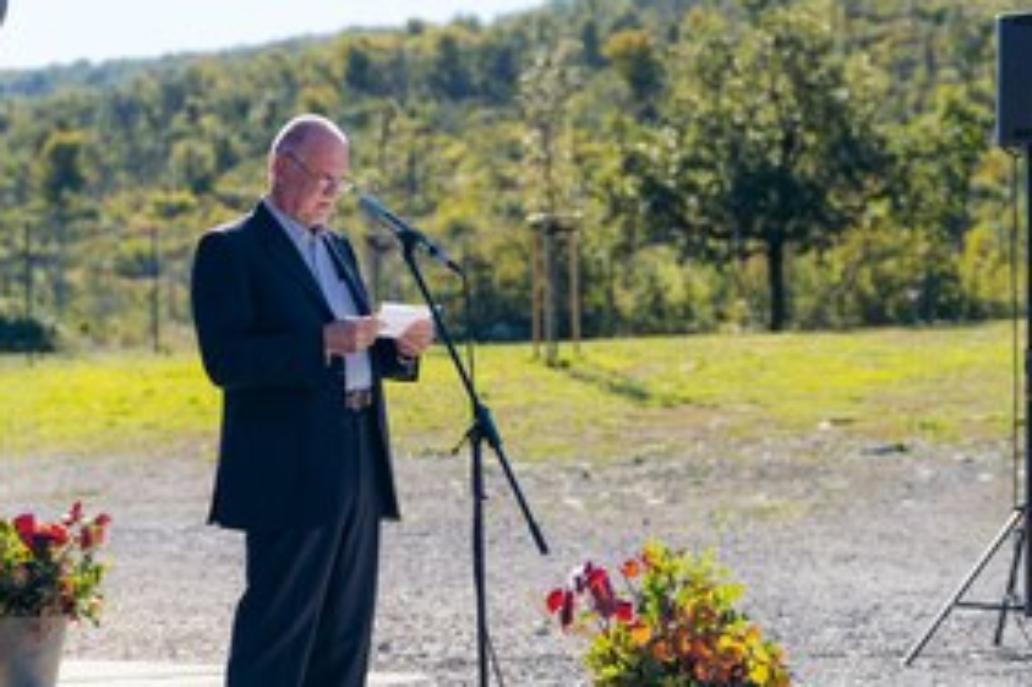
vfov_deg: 13.5
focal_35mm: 101
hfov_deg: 20.2
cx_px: 470
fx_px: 2894
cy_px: 430
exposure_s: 1/1600
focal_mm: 63
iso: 100
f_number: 2.8
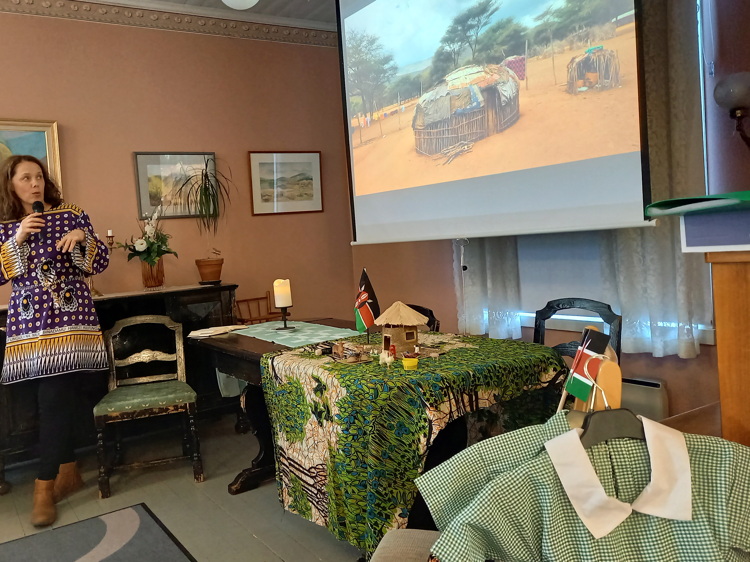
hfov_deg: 61.5
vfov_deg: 48.2
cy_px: 275
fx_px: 628
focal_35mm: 29
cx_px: 328
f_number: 1.8
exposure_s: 1/33
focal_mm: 4.65
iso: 500
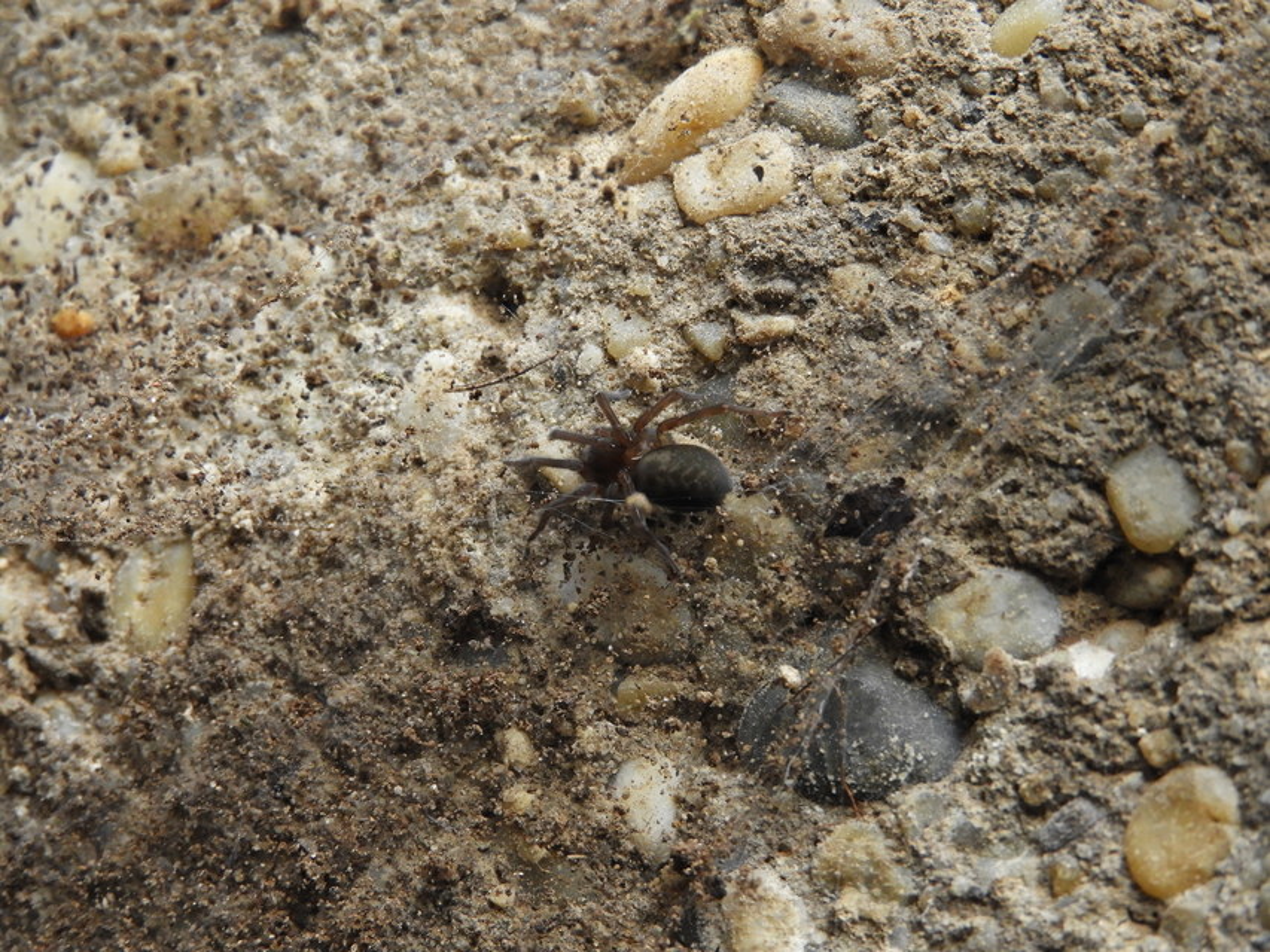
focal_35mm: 80
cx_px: 635
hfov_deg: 24.4
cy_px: 476
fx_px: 2935
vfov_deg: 18.4
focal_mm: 14.3
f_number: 4.5
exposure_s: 1/60
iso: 360
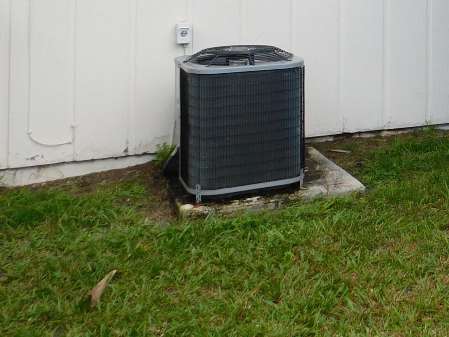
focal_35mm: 62
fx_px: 804
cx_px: 528
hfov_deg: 27.7
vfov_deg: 22.0
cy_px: -59
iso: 125
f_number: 3
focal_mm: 4
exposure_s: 1/320
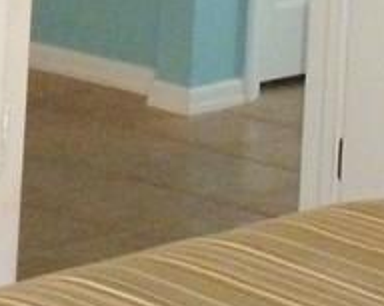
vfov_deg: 7.3
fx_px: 2247
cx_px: 490
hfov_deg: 9.6
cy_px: -422
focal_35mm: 198
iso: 400
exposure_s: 1/60
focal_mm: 6.8
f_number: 3.8
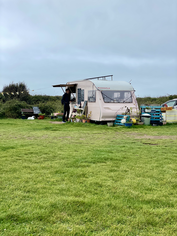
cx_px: 88
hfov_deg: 28.0
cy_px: 118
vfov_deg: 36.8
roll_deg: -0.6
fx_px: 355
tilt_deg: -3.3
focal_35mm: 52
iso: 25
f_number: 2
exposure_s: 1/2283
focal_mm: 6
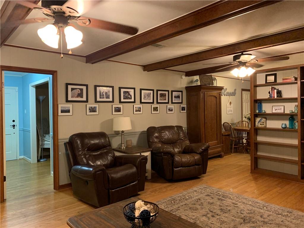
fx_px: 228
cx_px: 152
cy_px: 114
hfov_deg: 67.3
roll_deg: +0.8
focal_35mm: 26
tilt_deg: -0.5
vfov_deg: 53.1
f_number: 1.8
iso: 400
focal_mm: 4.25
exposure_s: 1/40
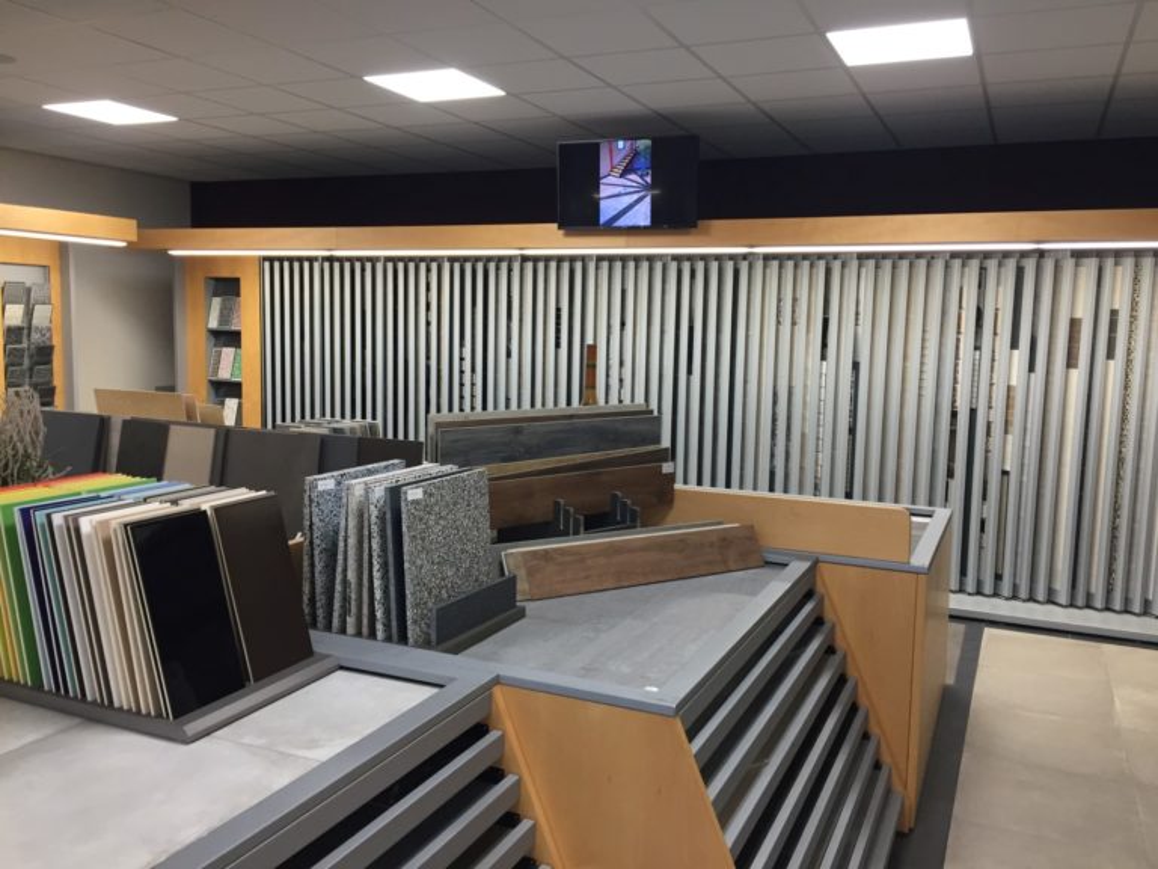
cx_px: 579
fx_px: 970
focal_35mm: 29
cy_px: 434
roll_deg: -3.1
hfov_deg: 61.7
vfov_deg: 48.2
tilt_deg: -4.8
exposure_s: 1/33
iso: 64
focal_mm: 4.15
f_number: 2.2
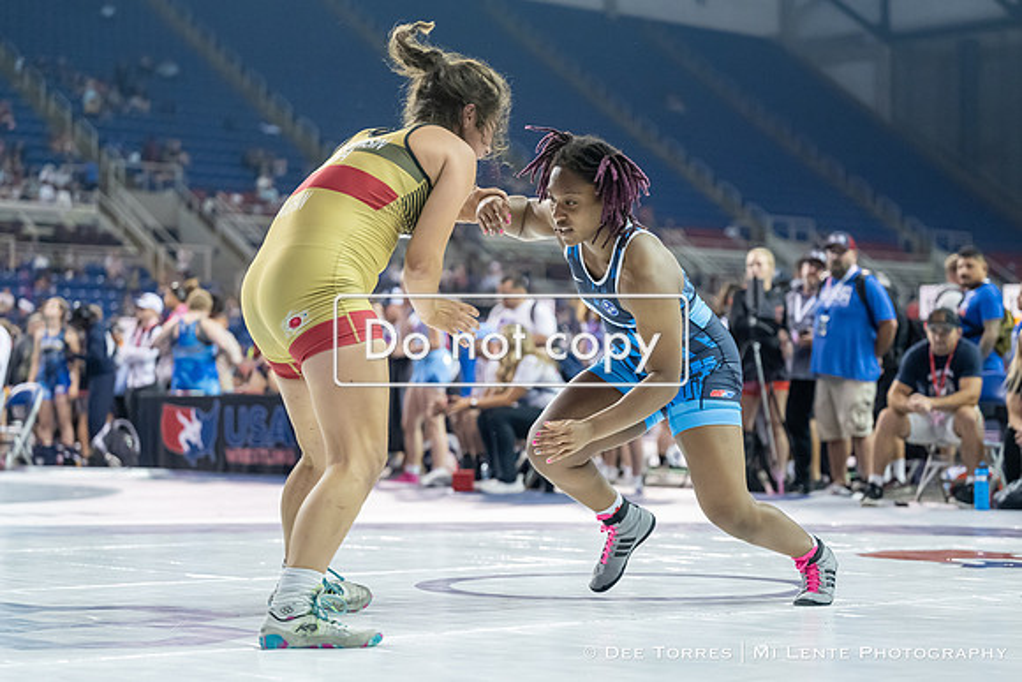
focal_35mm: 87
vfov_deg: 15.8
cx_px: 581
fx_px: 2461
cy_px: 379
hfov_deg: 23.4
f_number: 2.8
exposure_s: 1/800
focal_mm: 74
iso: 3600
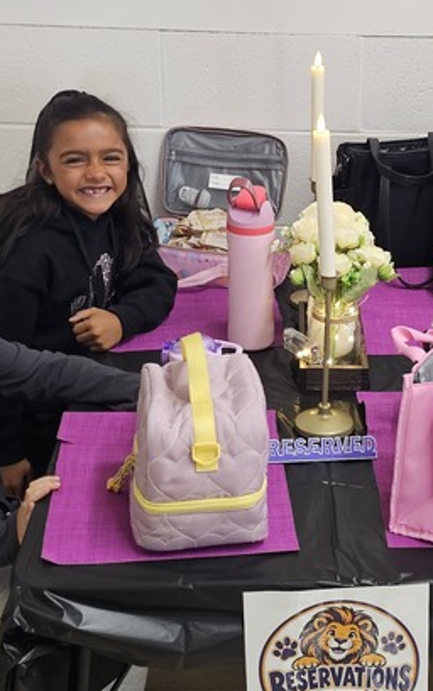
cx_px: 348
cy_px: 297
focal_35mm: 61
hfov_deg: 21.1
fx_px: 1151
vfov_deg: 33.4
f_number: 1.7
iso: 250
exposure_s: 1/120
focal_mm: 6.3
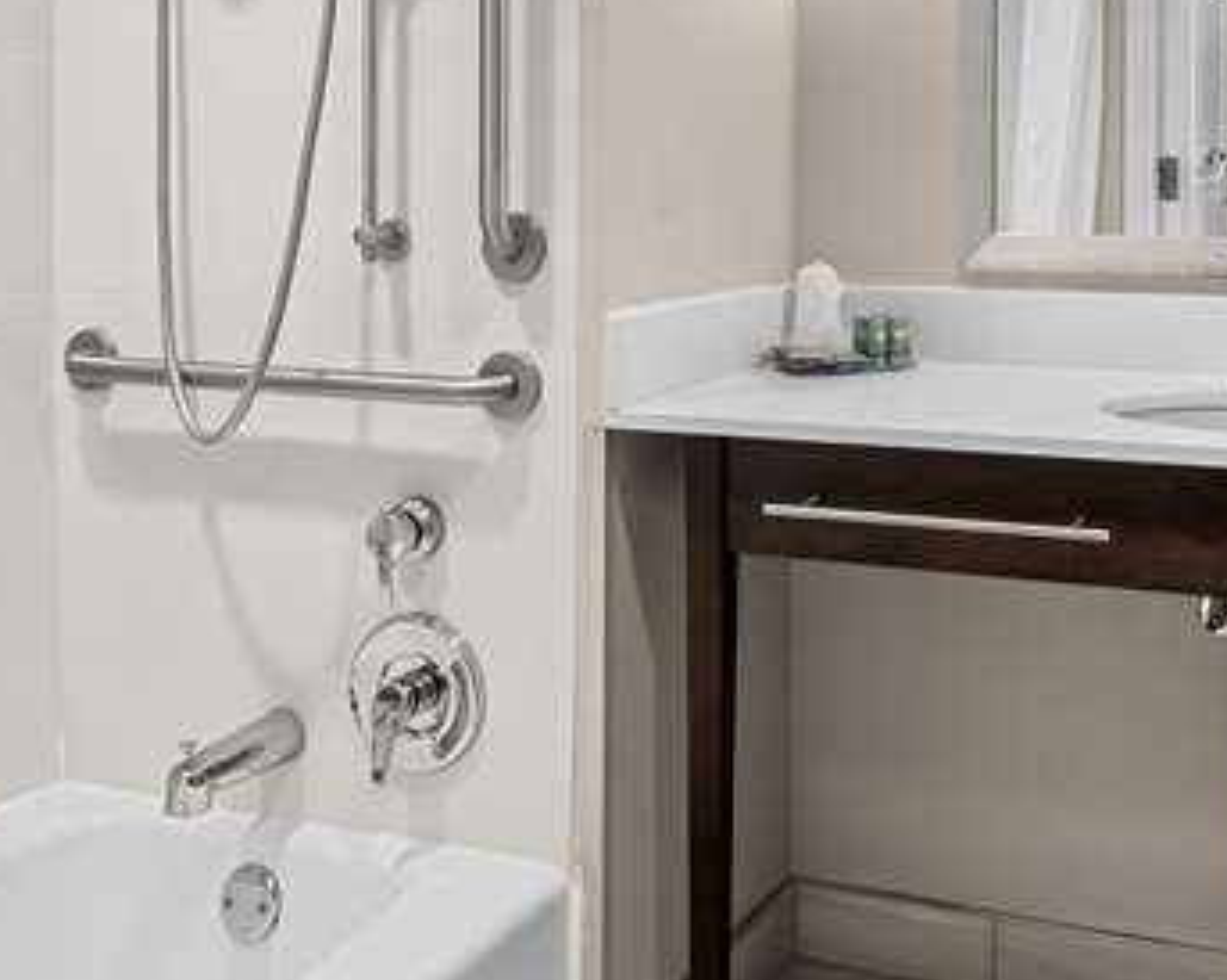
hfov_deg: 43.3
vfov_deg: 33.3
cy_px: 54
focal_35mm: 42
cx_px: 807
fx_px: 1524
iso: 400
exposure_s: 1/4
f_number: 8
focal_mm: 10
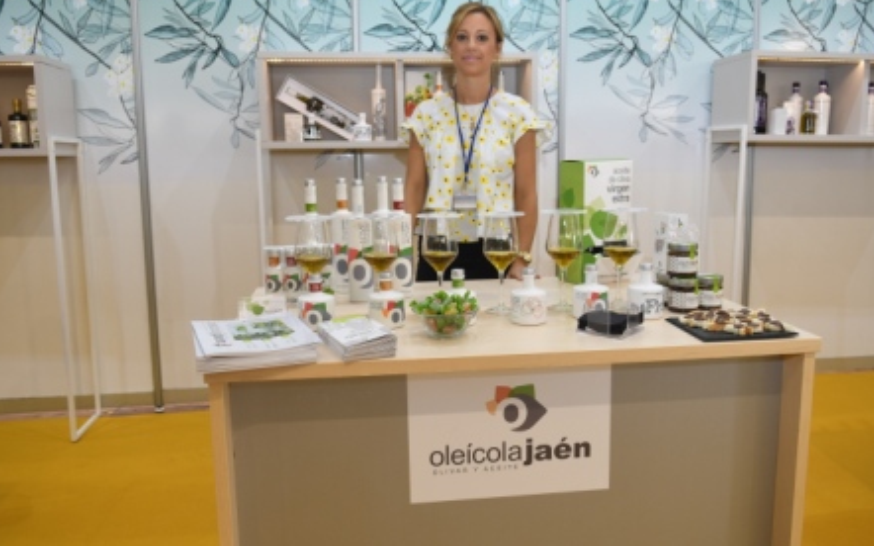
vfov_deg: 40.6
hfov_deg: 61.2
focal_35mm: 31
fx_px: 738
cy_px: 266
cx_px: 437
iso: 250
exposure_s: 1/50
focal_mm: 20
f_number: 3.5
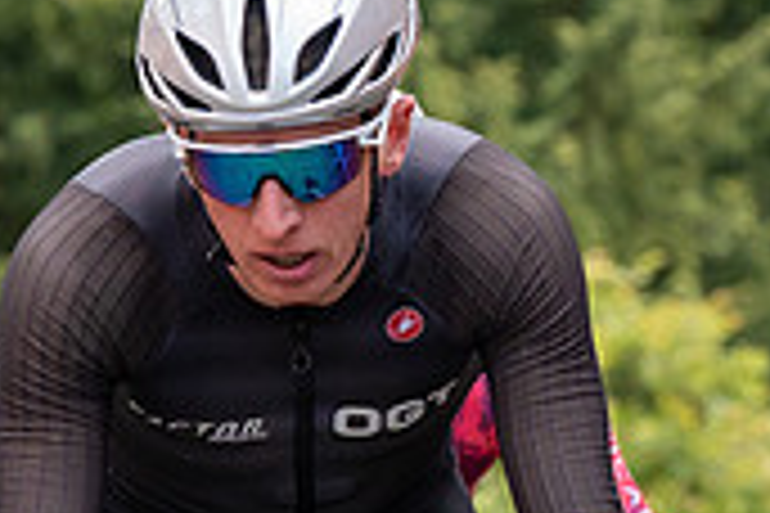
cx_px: 349
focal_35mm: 709
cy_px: -162
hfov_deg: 2.9
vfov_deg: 1.9
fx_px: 15164
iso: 1250
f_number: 5
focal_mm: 115
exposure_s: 1/1000
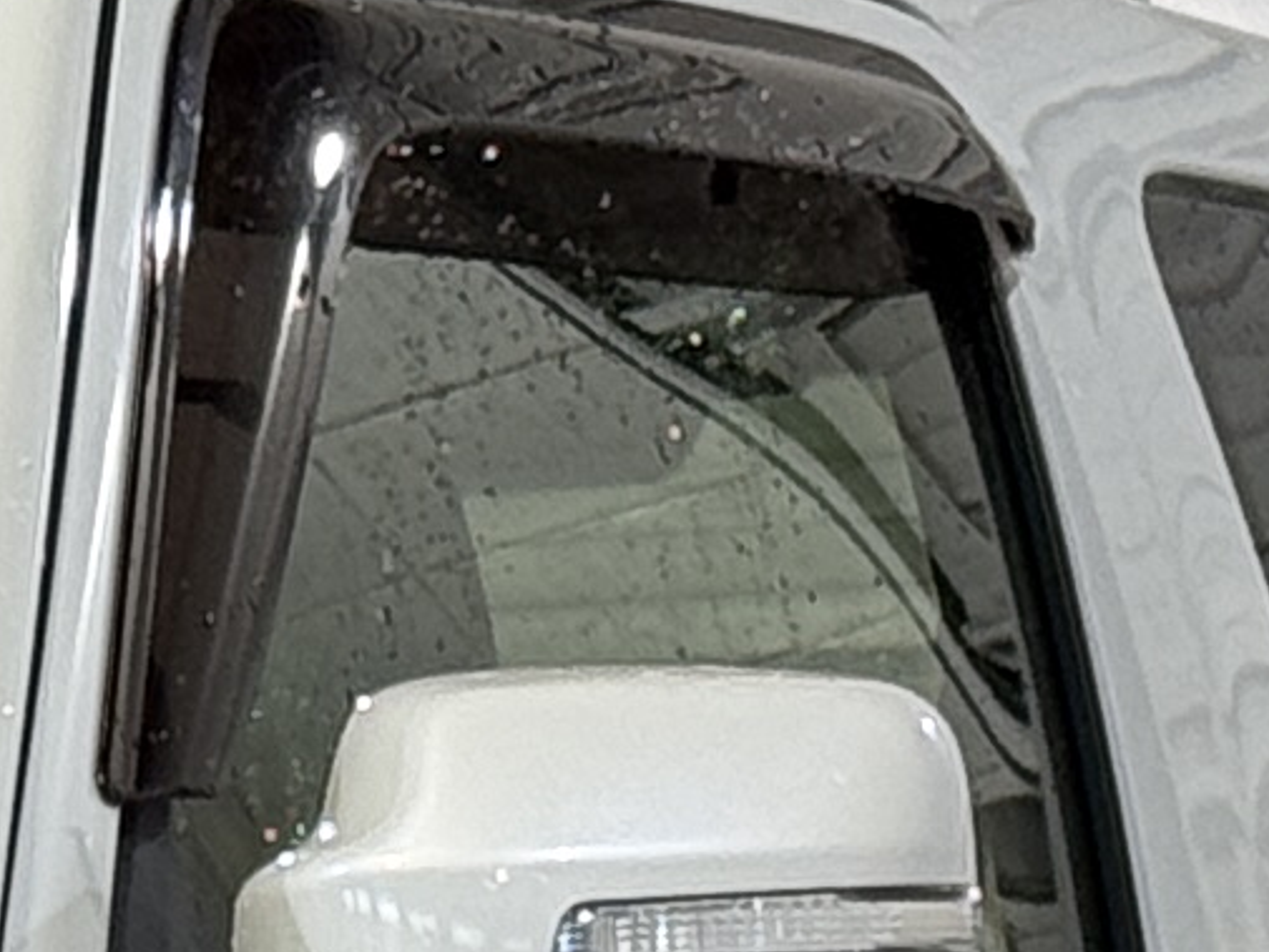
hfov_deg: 5.0
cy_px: 2032
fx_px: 14044
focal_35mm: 383
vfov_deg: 3.8
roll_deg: +0.1
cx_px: -1596
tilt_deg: +0.0
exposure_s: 1/60
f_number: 1.78
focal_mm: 6.76
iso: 80
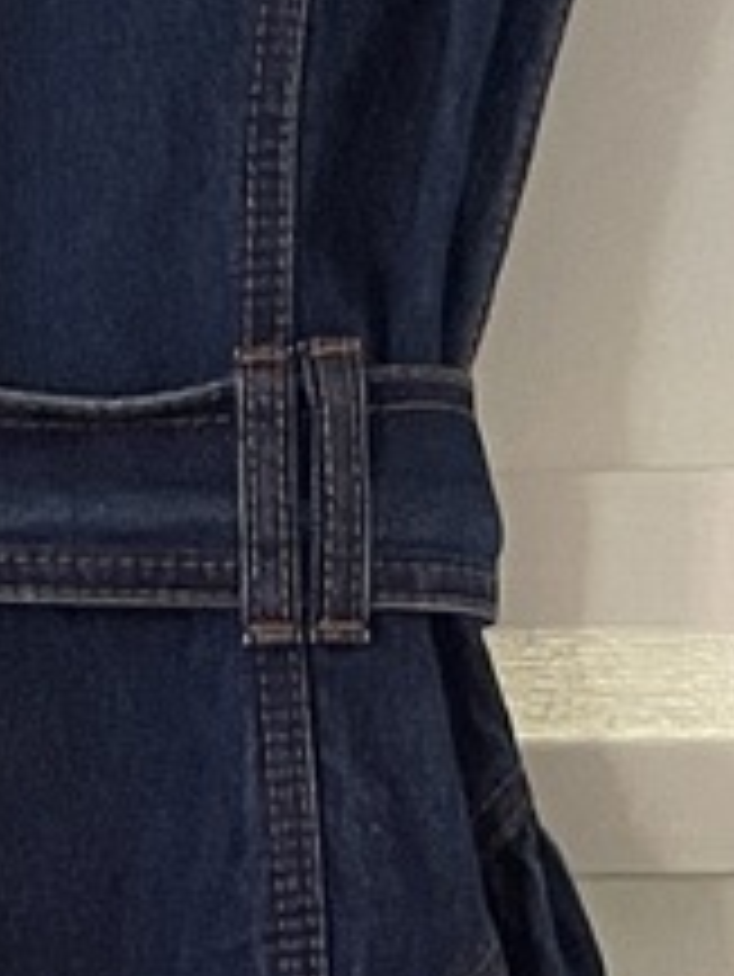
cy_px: 1475
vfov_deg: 10.4
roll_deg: +0.6
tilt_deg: -6.5
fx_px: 5197
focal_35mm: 184
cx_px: 162
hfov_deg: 8.1
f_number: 1.6
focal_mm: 5.1
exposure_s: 1/60
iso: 320
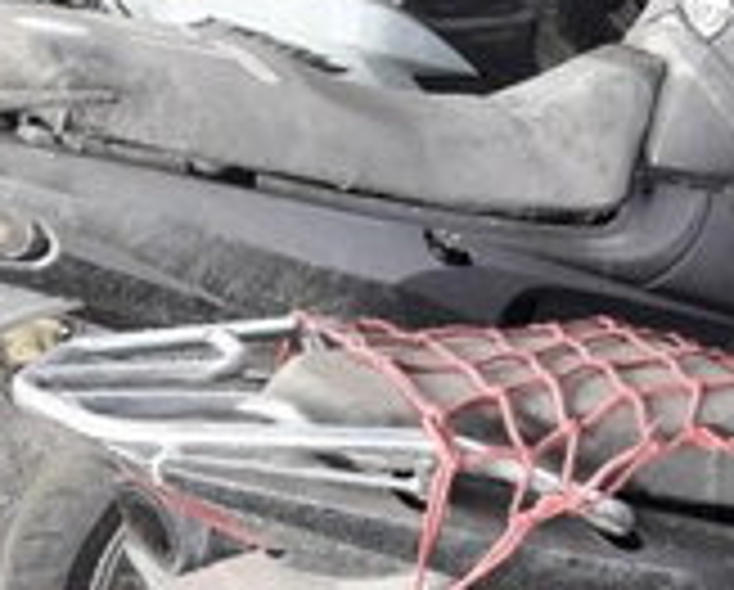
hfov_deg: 25.3
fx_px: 1458
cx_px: 887
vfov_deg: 21.9
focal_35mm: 67
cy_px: 617
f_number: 1.9
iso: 50
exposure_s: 1/40
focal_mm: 3.7
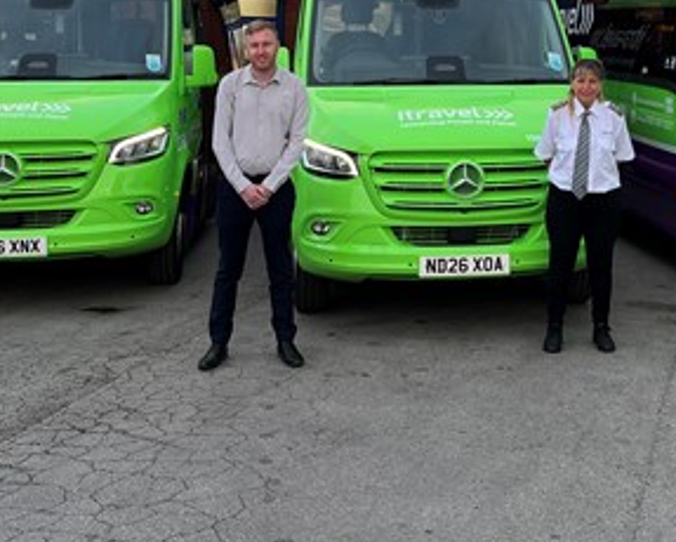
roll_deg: -1.5
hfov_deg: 30.5
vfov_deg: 24.3
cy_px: 47
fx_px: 1221
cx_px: 488
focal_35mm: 61
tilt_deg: -0.5
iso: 40
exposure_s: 1/145
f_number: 1.6
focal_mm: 5.1
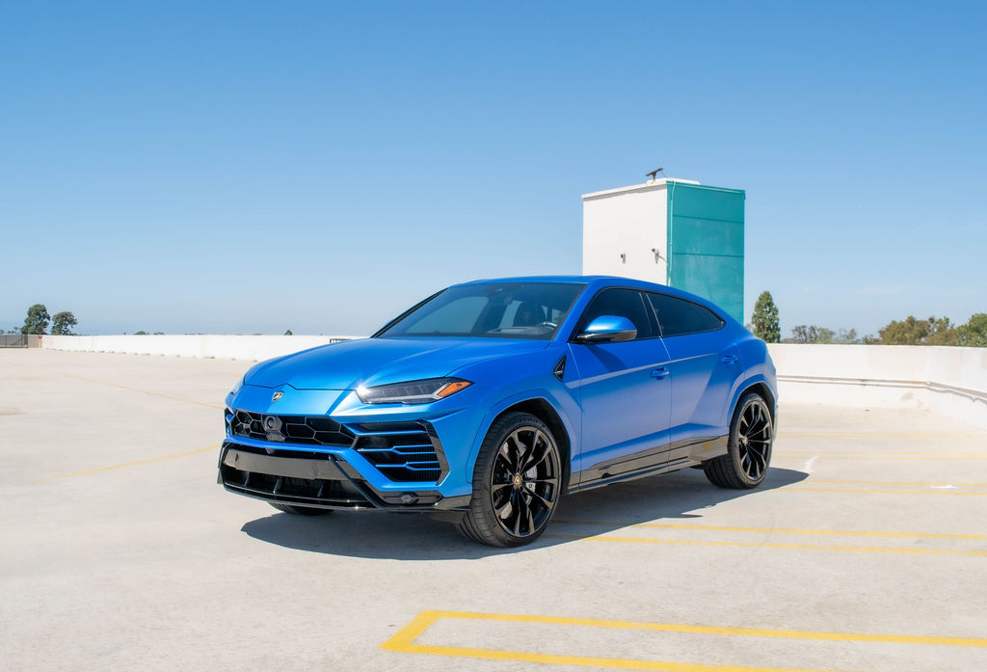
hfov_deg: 50.2
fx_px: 1054
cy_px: 336
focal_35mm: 38
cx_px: 504
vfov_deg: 35.4
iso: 400
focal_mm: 24
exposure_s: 1/2000
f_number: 8
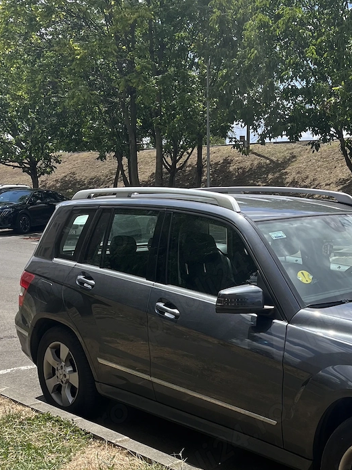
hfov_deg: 28.3
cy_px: 321
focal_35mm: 50
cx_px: 293
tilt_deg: -9.6
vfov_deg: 37.7
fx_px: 678
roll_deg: -1.1
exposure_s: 1/2222
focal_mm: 5.1
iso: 50
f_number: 1.6
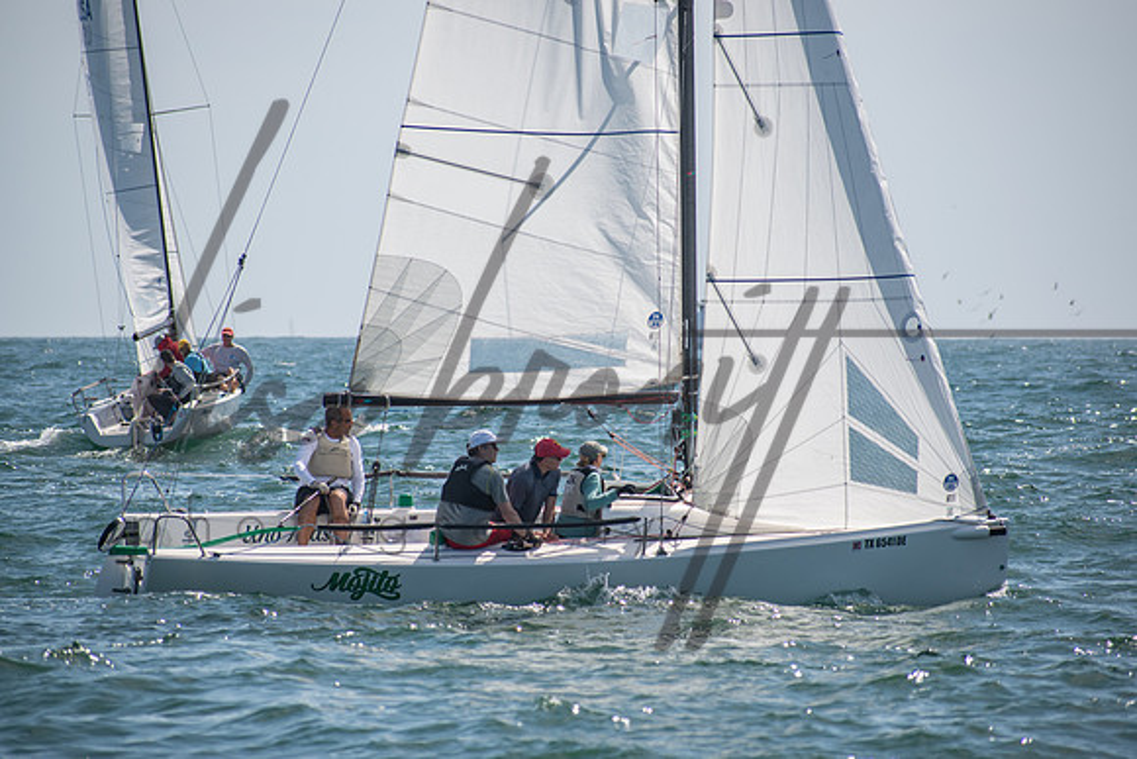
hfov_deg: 6.8
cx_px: 568
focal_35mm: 302
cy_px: 380
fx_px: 9554
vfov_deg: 4.5
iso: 200
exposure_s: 1/1000
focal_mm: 195
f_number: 6.3
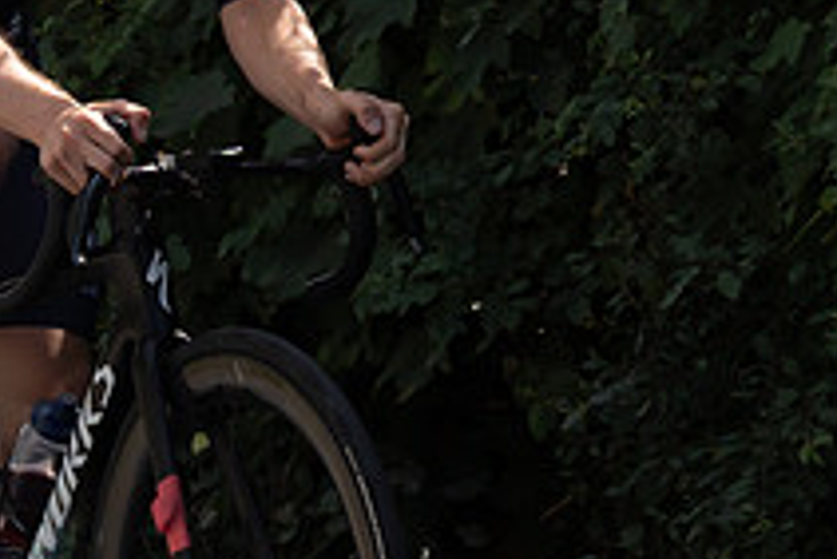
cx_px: 89
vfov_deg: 2.2
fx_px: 14215
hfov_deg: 3.4
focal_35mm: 611
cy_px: -417
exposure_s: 1/1600
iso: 100
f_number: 4.5
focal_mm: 99
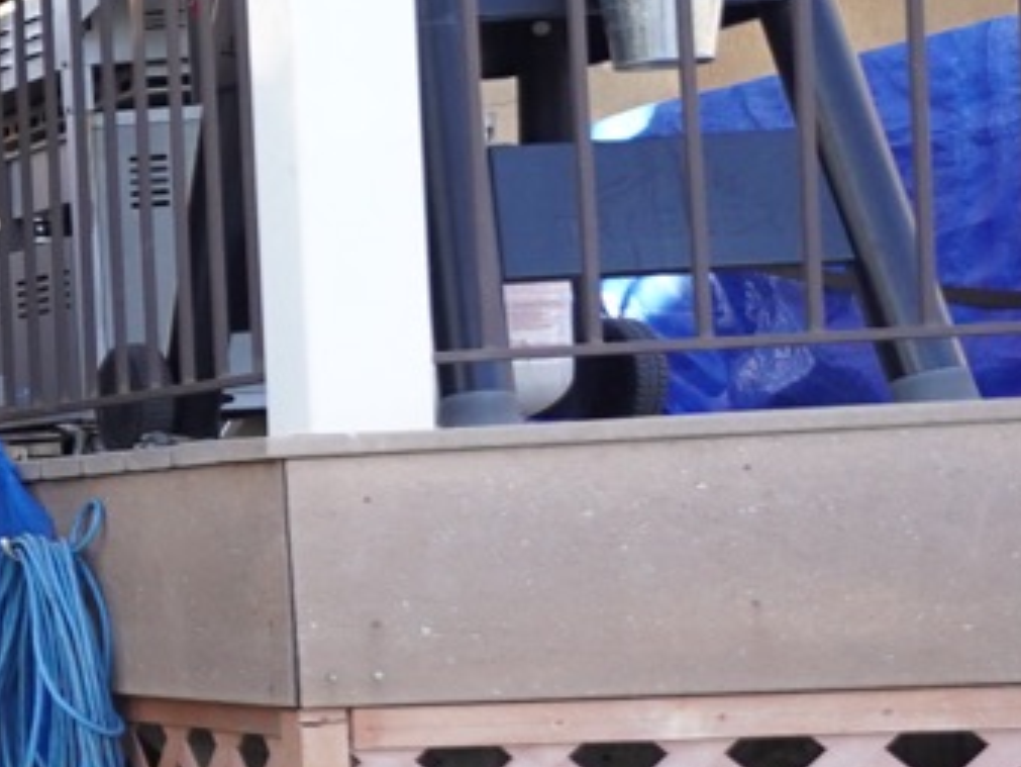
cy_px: 518
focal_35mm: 105
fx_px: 3101
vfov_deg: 14.1
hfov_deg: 11.9
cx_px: -1869
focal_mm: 19.2
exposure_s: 1/500
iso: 1600
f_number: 3.2
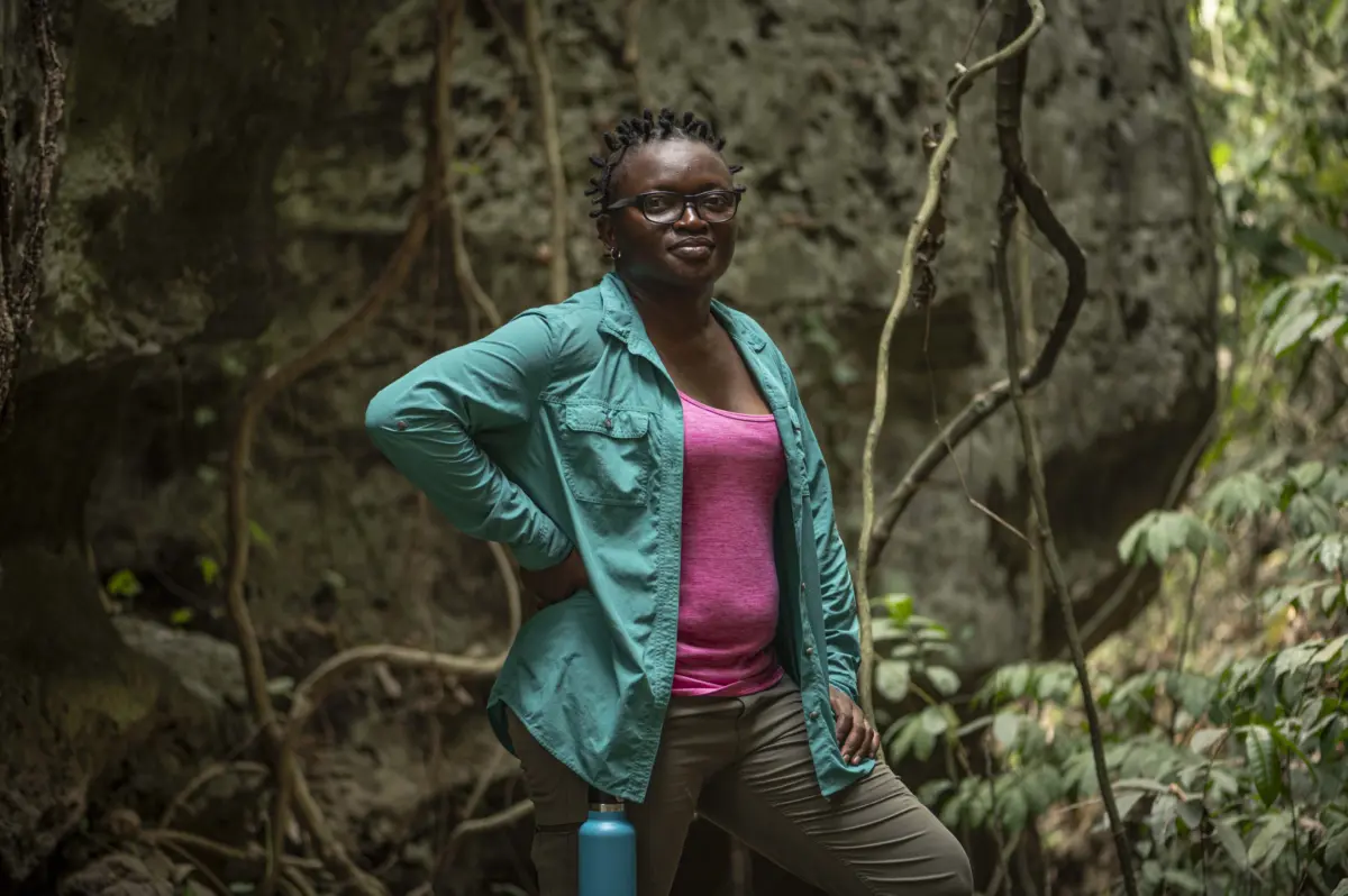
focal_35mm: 105
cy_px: 448
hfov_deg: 19.5
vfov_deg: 13.0
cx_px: 674
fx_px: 3928
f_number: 3.2
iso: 640
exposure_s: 1/100
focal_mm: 105
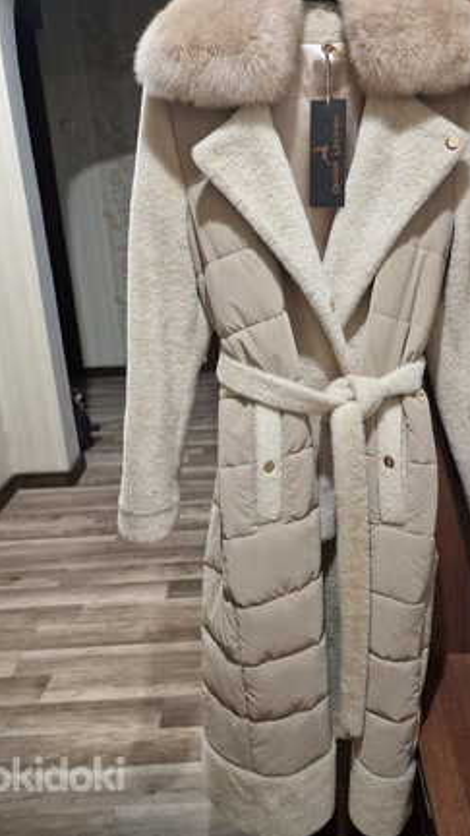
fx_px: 643
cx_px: 295
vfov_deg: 65.7
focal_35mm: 29
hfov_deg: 39.9
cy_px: 358
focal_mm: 6.4
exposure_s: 1/120
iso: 640
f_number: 1.8
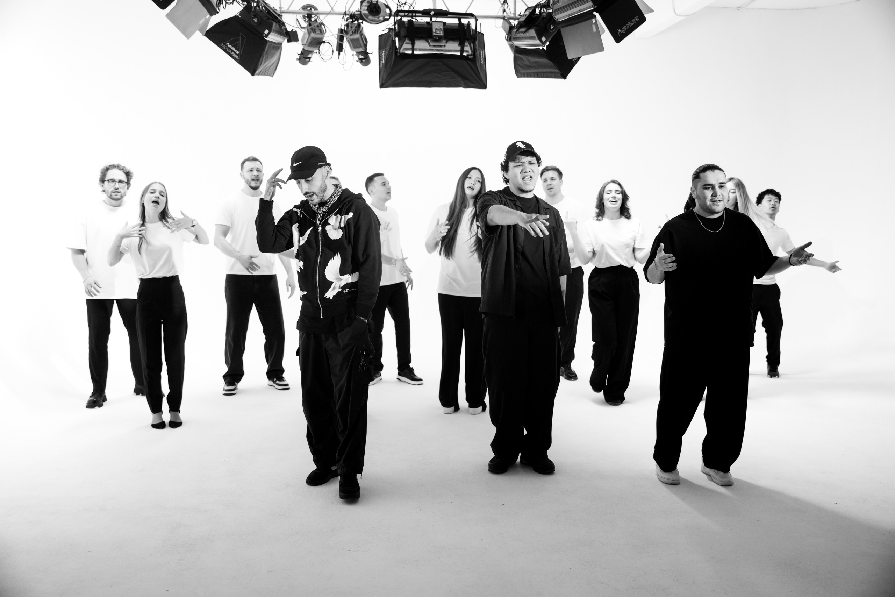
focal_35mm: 33
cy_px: 298
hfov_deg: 57.1
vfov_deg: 39.9
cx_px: 448
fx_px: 823
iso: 250
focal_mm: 33.1
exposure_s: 1/160
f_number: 2.8
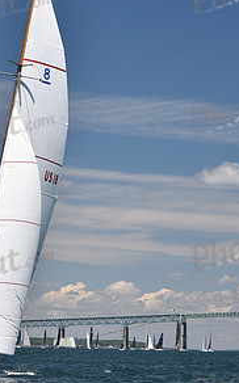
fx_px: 1650
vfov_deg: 13.3
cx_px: 123
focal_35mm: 158
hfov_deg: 8.3
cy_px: 188
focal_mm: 78
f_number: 4.5
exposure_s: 1/1000
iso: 200
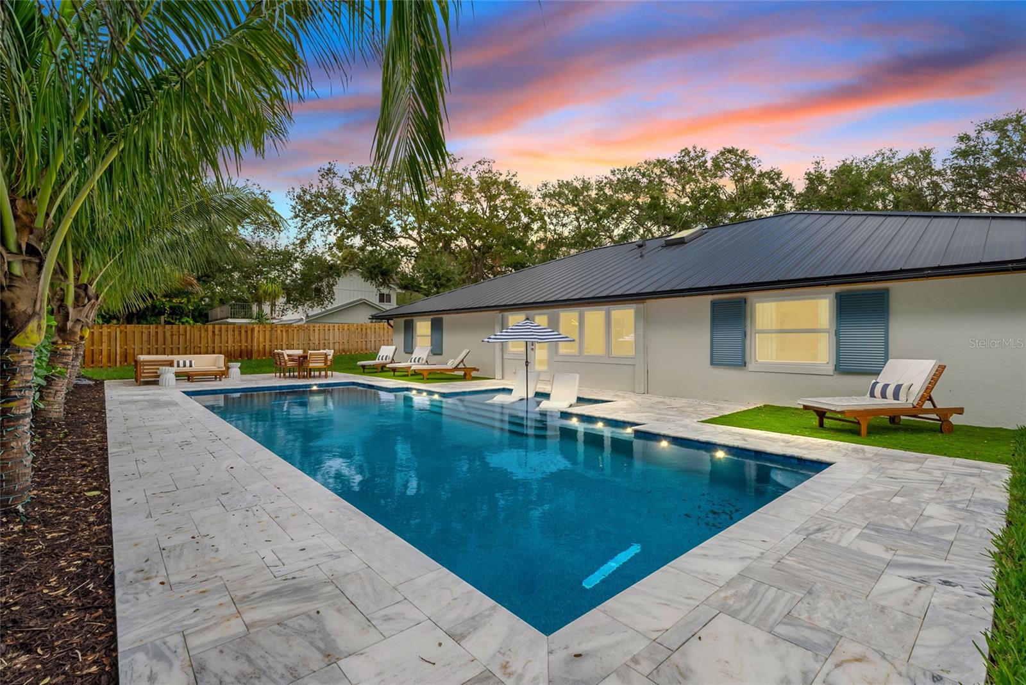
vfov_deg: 73.8
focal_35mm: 16
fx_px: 456
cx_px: 513
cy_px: 342
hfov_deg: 96.7
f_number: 9
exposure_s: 1/5
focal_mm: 16
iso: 100
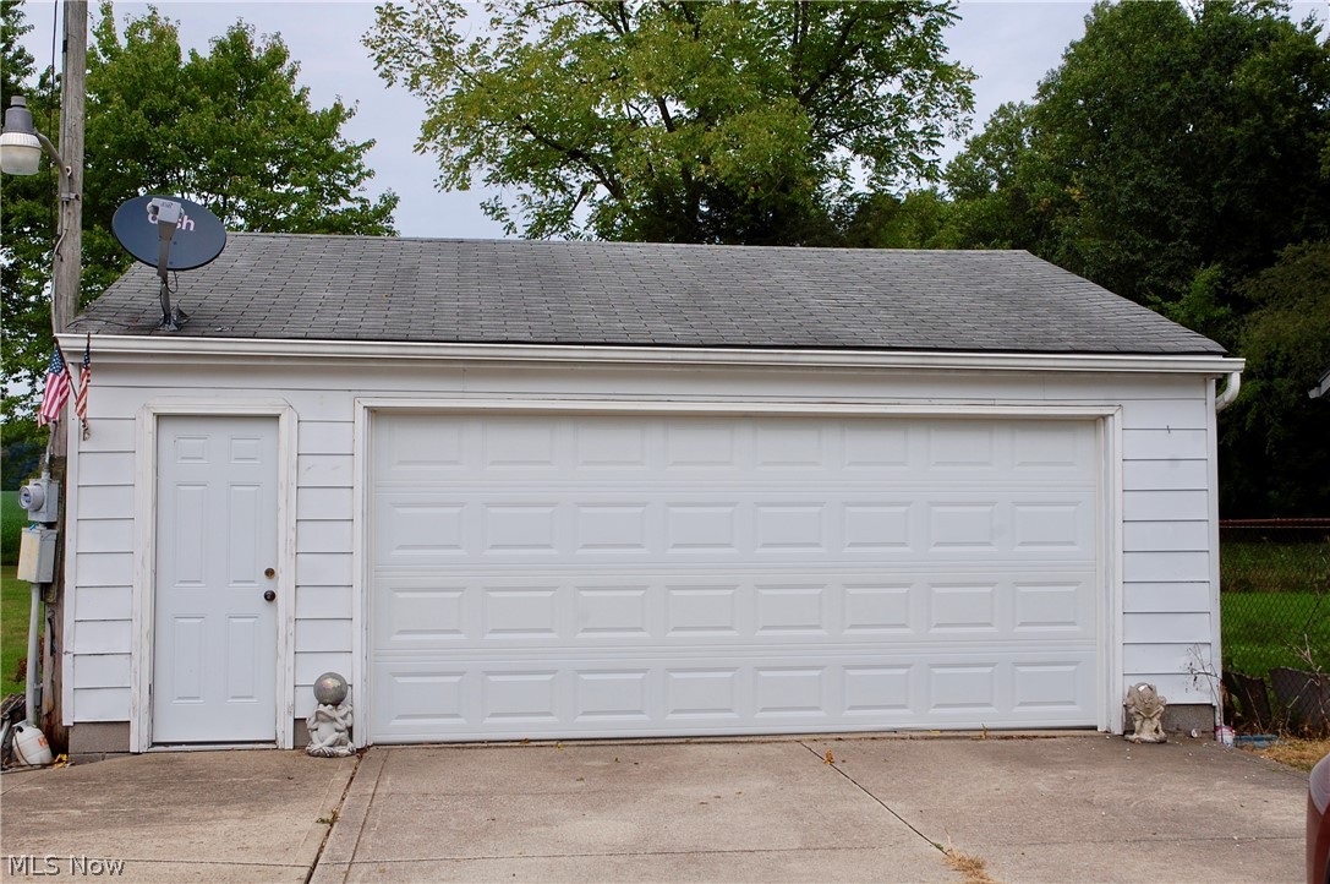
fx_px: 1605
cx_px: 665
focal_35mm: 44
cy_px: 442
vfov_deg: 30.8
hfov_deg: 45.0
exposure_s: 1/320
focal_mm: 29
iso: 200
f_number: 9
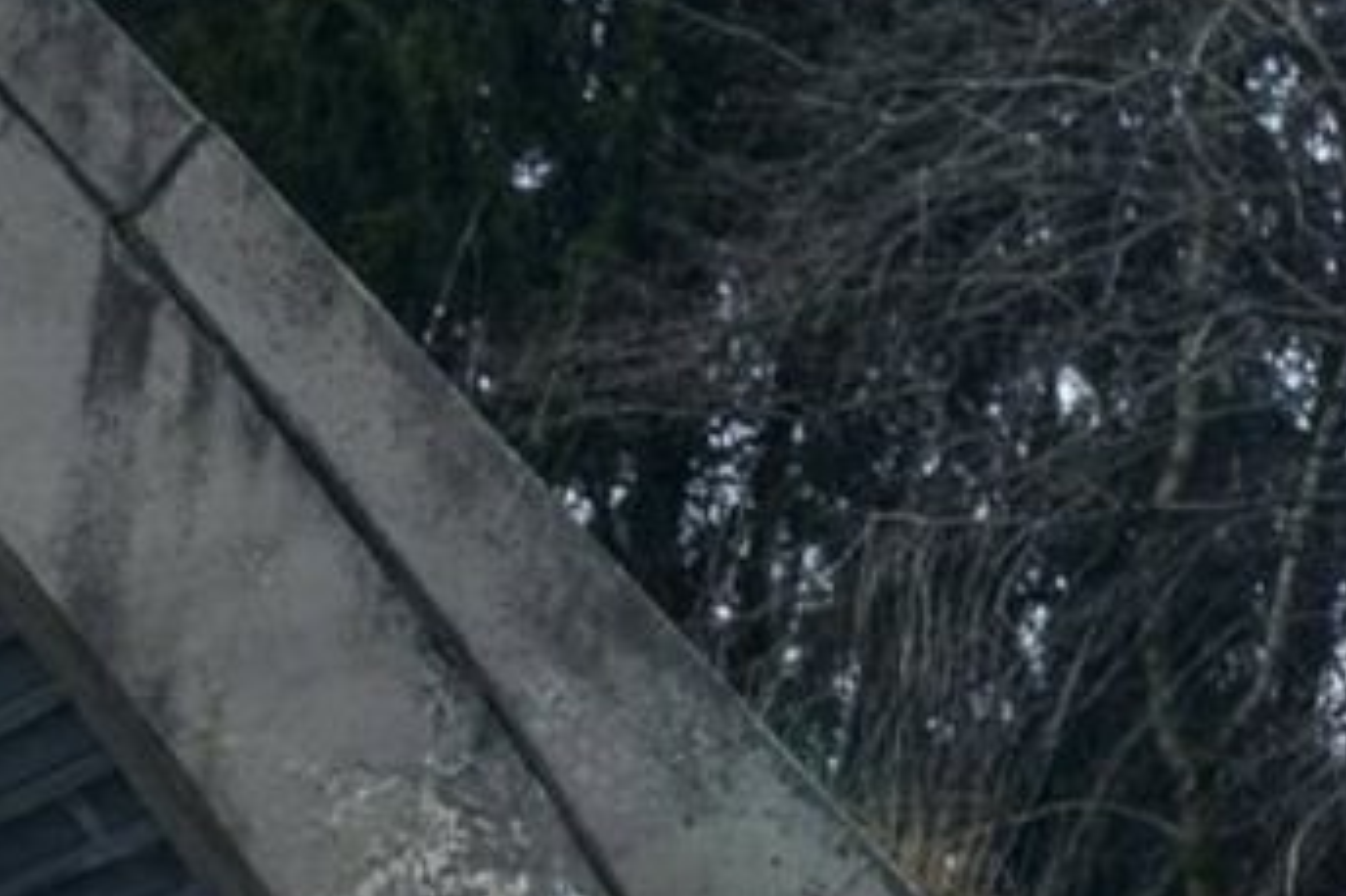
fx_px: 6480
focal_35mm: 173
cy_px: 1905
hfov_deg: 10.5
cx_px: -1702
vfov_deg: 7.5
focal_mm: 37.3
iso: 250
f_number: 7.1
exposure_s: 1/200
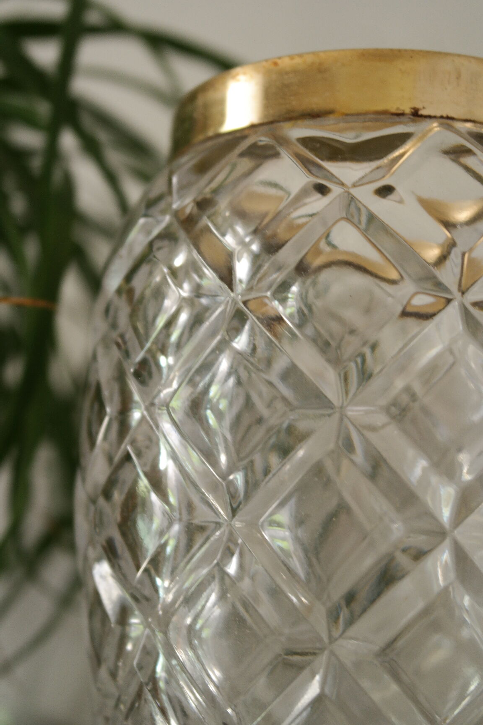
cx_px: 242
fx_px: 1389
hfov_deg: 19.7
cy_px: 362
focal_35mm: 69
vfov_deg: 29.2
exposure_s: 1/30
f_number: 5.6
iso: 800
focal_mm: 45
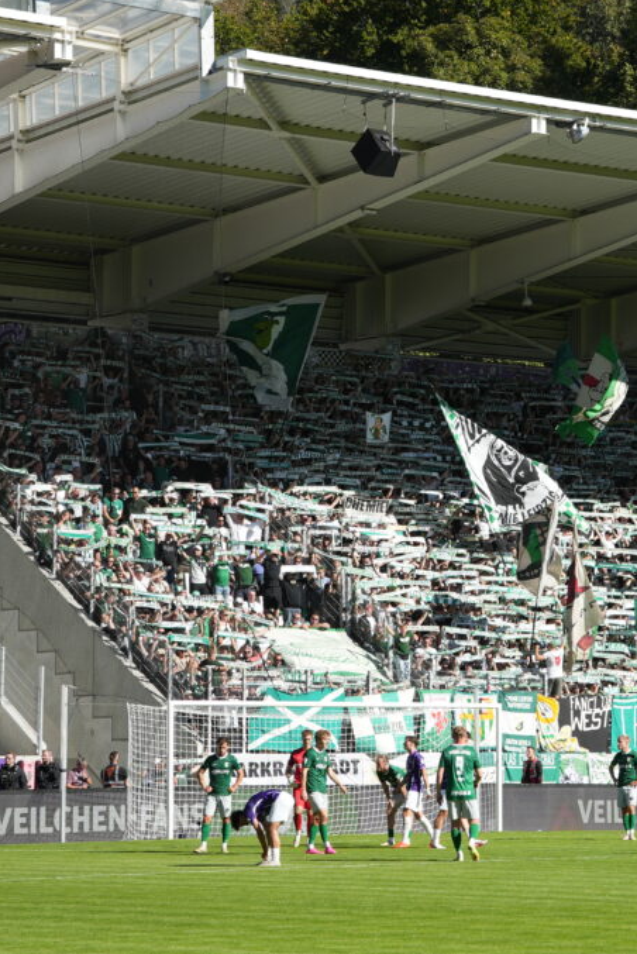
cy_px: 476
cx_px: 583
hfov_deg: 10.7
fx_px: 3367
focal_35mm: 127
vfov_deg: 16.1
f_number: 5.6
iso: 100
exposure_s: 1/400
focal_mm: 56
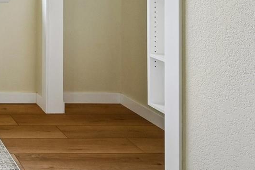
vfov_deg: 24.8
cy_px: -43
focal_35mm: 48
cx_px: -113
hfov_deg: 28.9
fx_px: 340
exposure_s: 1/80
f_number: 10
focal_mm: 16
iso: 400
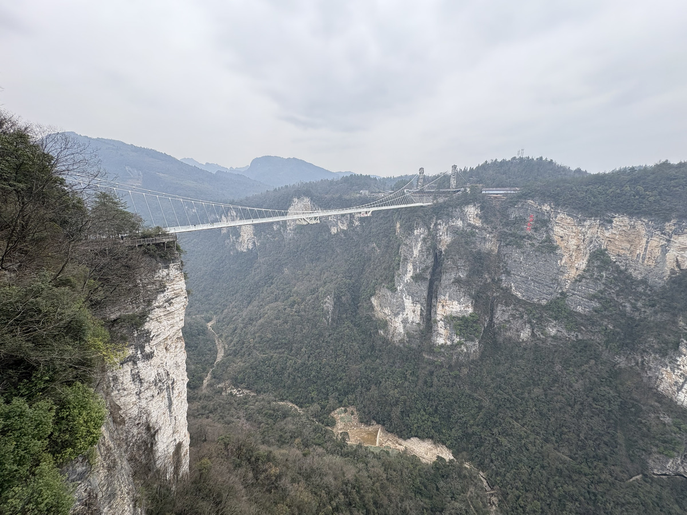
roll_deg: +0.1
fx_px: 278
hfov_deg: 102.1
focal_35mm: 14
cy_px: 258
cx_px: 344
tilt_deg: -12.8
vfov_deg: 85.7
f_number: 2.2
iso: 40
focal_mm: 2.22
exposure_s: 1/482
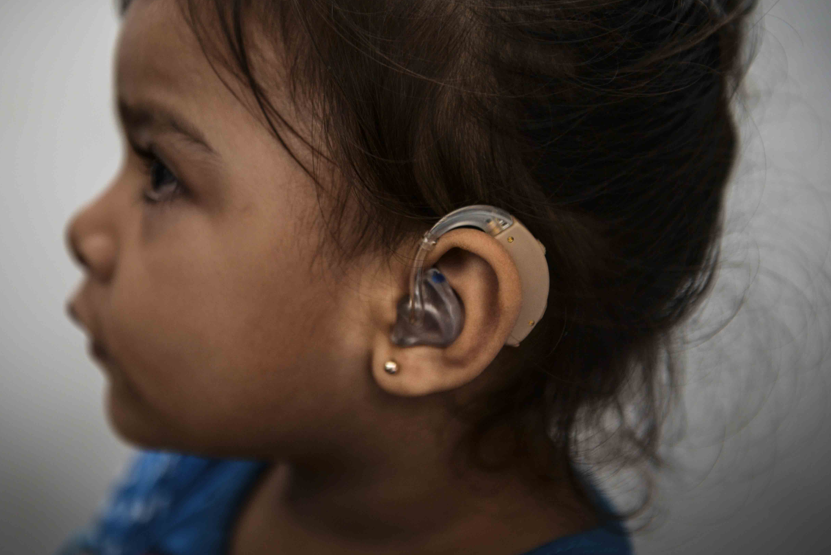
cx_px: 362
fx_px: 2009
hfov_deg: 23.4
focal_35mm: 87
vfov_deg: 15.7
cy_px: 228
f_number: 3.2
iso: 800
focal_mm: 70
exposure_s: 1/160
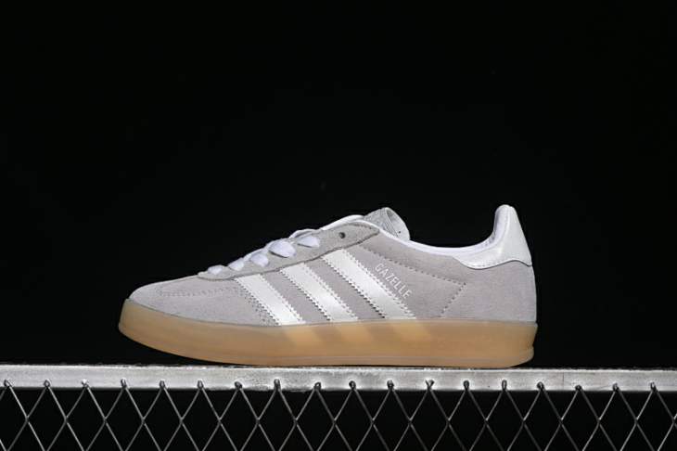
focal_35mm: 75
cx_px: 338
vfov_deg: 18.2
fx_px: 1410
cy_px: 226
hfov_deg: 27.0
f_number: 7.1
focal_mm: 50
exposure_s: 1/60
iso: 160
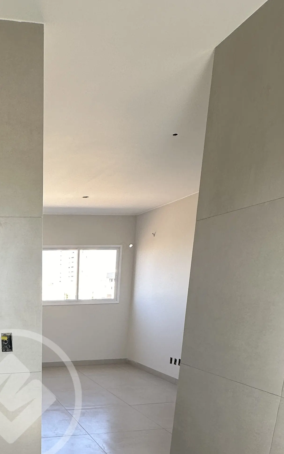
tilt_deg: -16.0
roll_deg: +0.5
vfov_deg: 54.3
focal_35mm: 31
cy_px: 398
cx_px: 12
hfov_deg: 37.1
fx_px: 384
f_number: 2.2
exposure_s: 1/99
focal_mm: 2.22
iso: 40
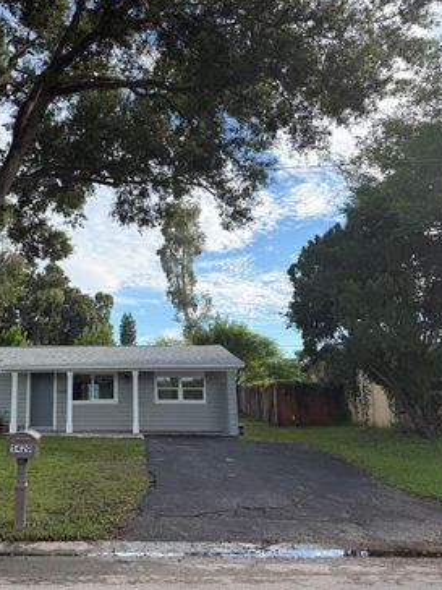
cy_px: 291
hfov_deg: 41.8
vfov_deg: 55.4
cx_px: 115
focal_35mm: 33
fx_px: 562
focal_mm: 6.76
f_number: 1.78
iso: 80
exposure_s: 1/2232
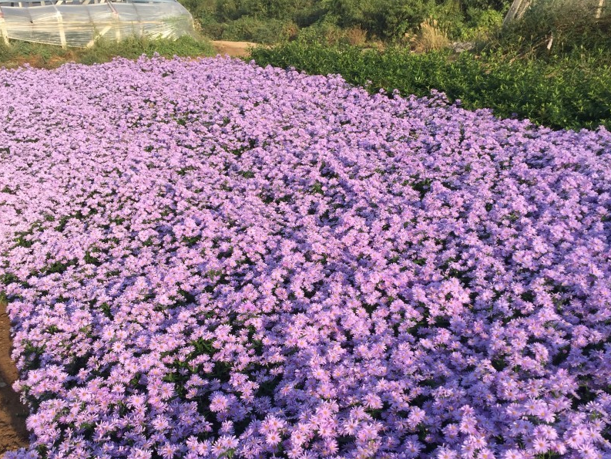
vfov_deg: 36.5
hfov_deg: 47.9
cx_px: 304
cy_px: 300
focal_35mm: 39
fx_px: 688
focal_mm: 4.15
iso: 32
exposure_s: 1/791
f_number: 2.2
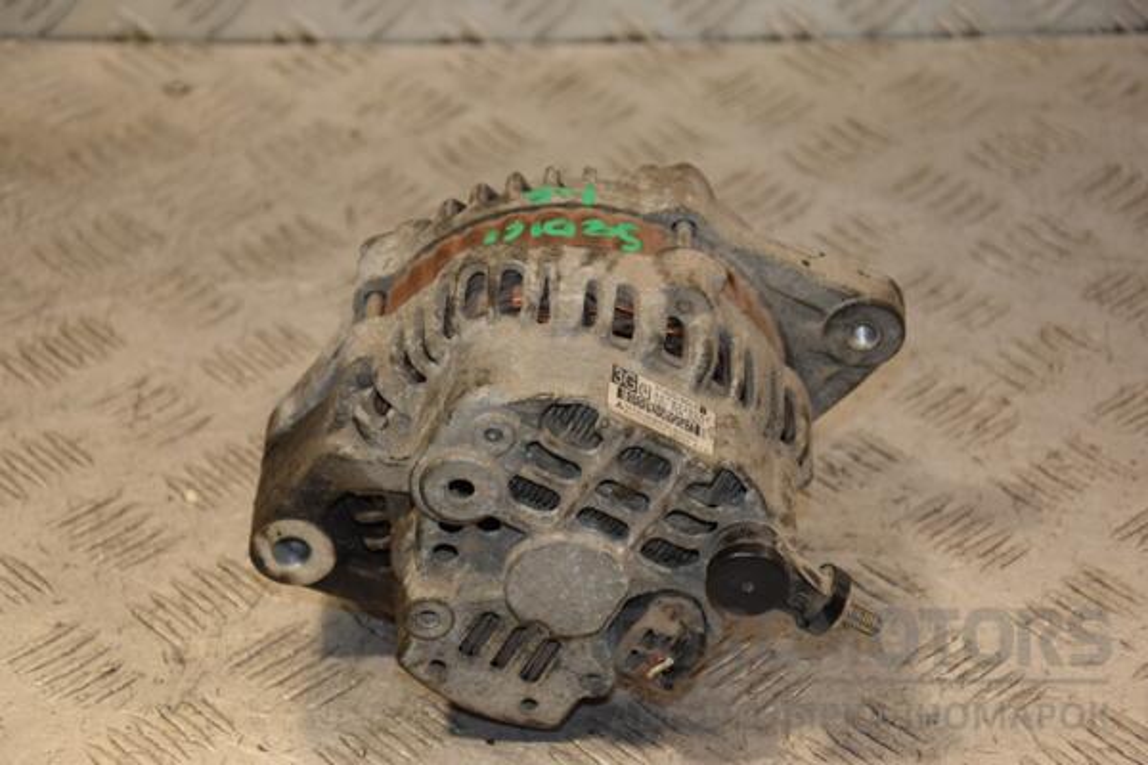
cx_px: 574
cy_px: 382
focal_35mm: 99
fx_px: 3157
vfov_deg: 13.8
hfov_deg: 20.6
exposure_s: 1/160
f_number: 5.3
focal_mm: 66
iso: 800
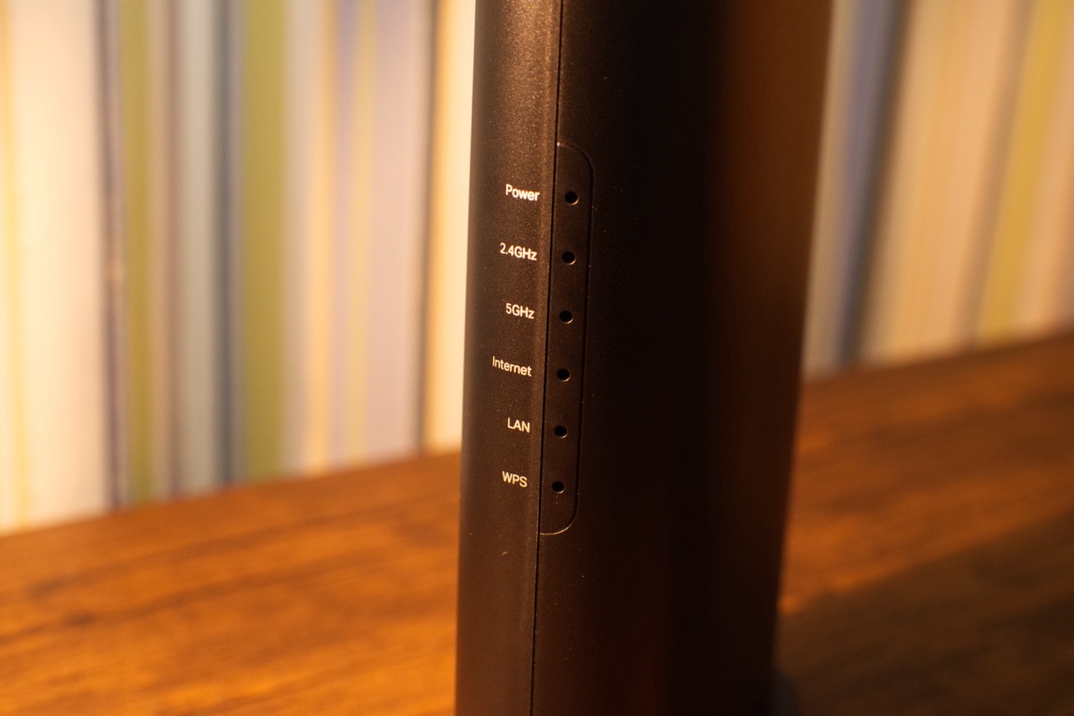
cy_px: 358
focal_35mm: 52
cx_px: 537
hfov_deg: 37.9
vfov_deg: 25.8
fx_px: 1566
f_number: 6.3
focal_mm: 35
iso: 1600
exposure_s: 1/80
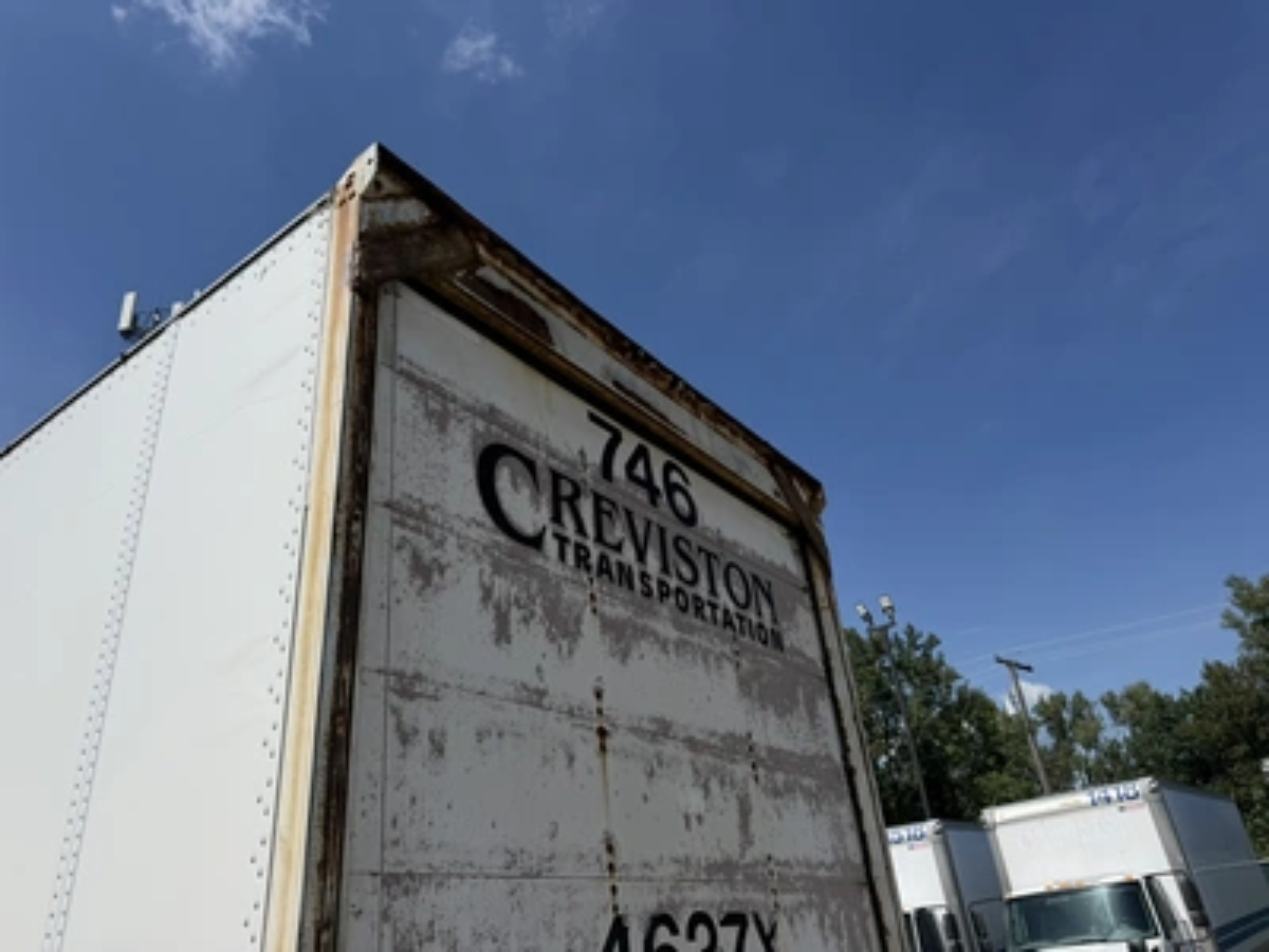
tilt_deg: +30.2
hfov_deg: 71.6
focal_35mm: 24
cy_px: 476
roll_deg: +7.9
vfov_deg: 56.8
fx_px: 880
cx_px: 634
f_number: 1.78
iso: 80
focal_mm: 6.76
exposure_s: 1/8130
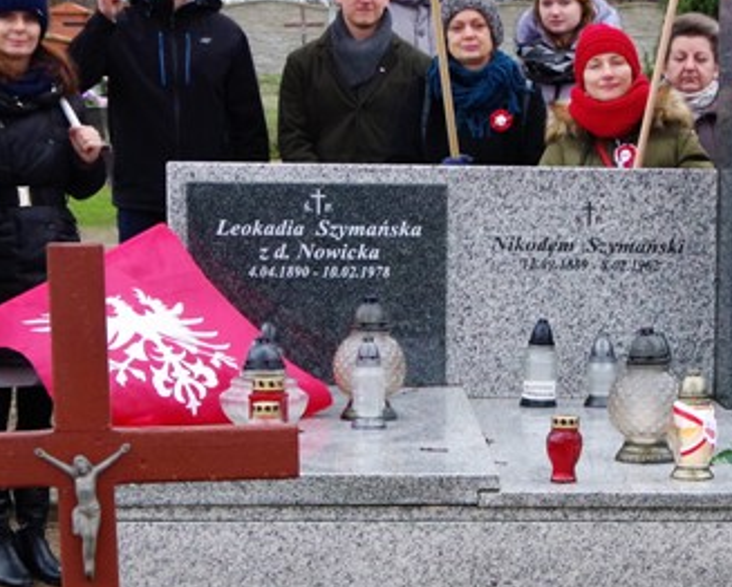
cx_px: 571
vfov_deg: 16.8
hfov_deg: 20.8
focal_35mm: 91
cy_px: 481
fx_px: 1973
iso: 1600
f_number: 5.6
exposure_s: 1/125
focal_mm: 21
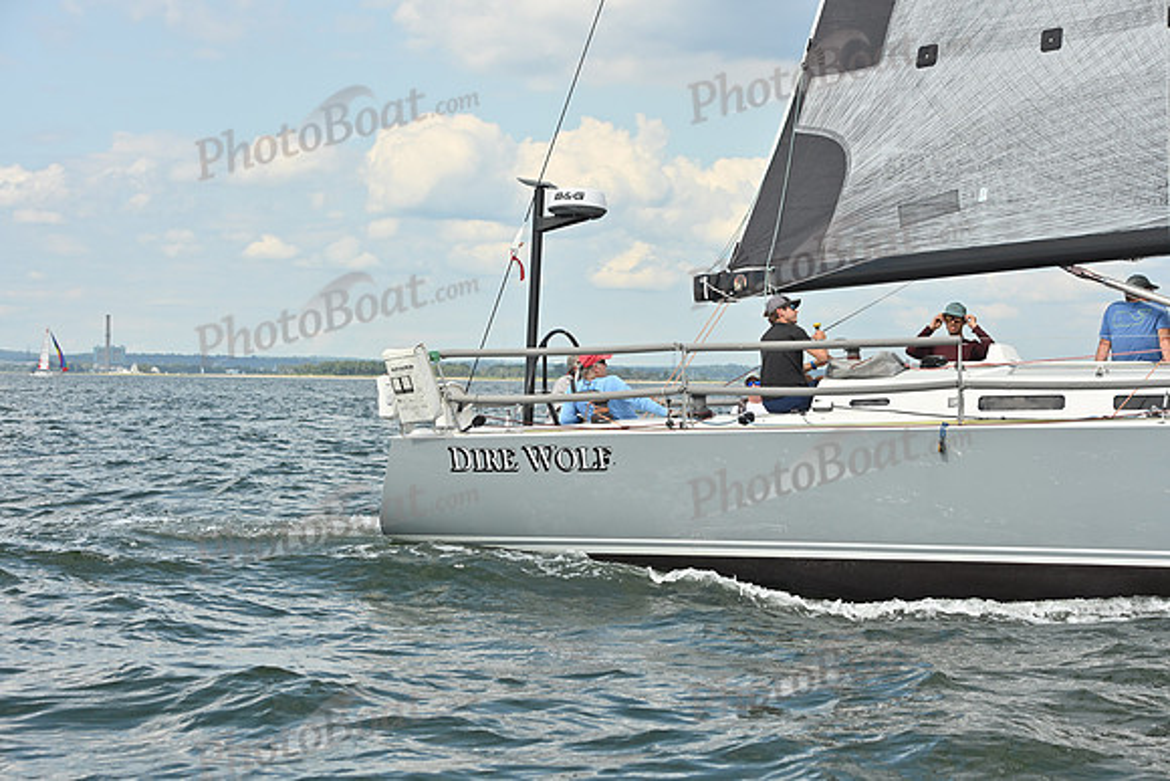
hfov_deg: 22.6
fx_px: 2926
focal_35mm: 90
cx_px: 585
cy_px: 390
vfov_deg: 15.2
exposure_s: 1/1600
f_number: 7.1
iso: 320
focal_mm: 90
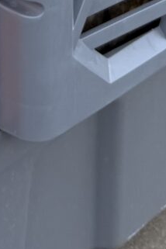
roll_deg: +1.0
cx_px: -58
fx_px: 1376
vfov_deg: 8.6
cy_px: -498
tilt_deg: -11.4
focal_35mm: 199
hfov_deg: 6.8
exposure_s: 1/440
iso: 80
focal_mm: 6.76
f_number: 1.78
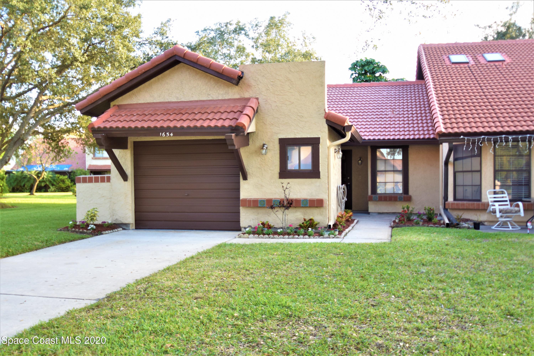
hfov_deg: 53.1
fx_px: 534
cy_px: 178
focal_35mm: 36
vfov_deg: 36.9
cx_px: 267
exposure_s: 1/125
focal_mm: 24
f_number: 5.6
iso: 400
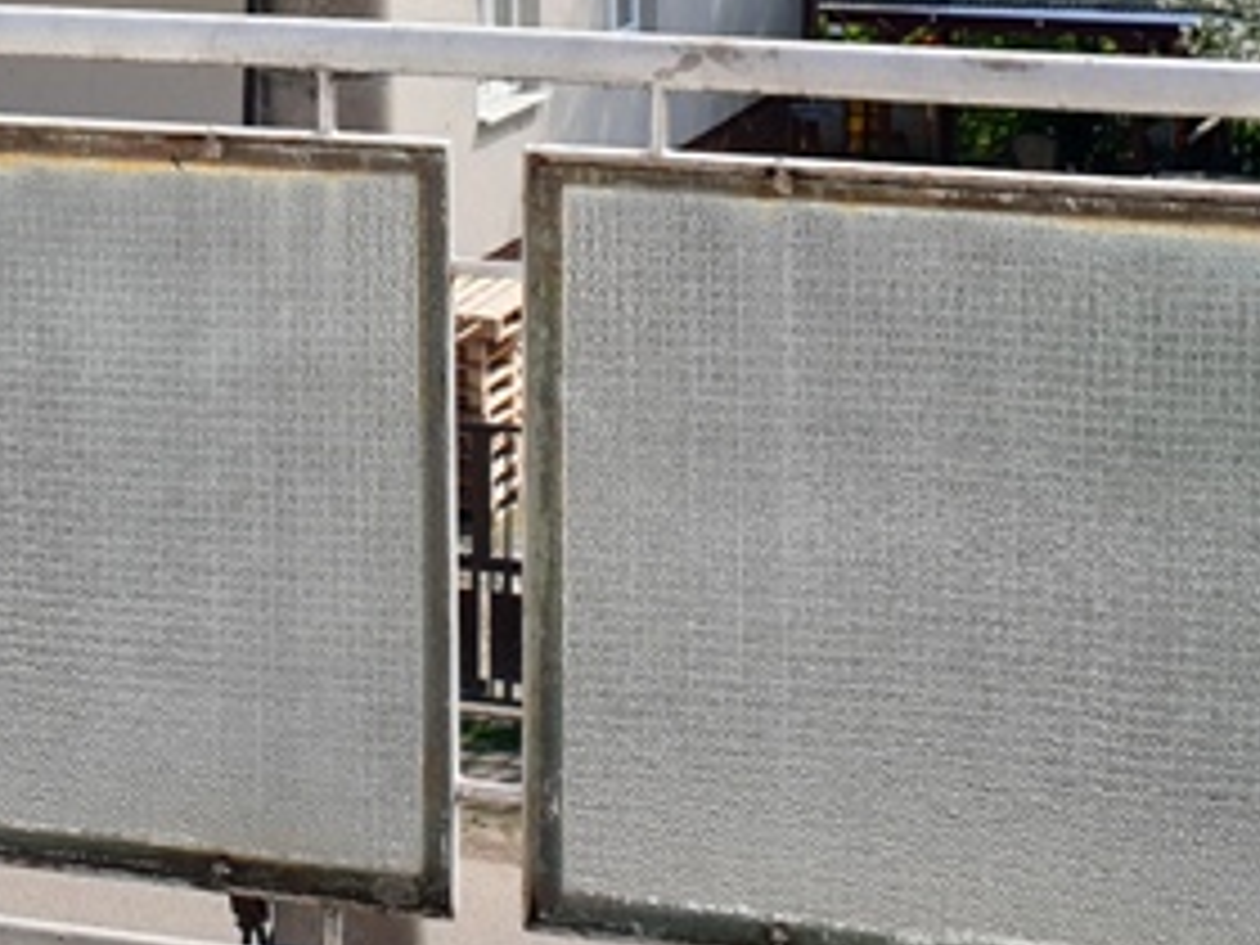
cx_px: -58
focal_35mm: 95
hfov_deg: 19.9
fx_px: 3458
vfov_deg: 15.0
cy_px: -189
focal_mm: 4.3
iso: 50
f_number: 2.4
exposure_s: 1/1248
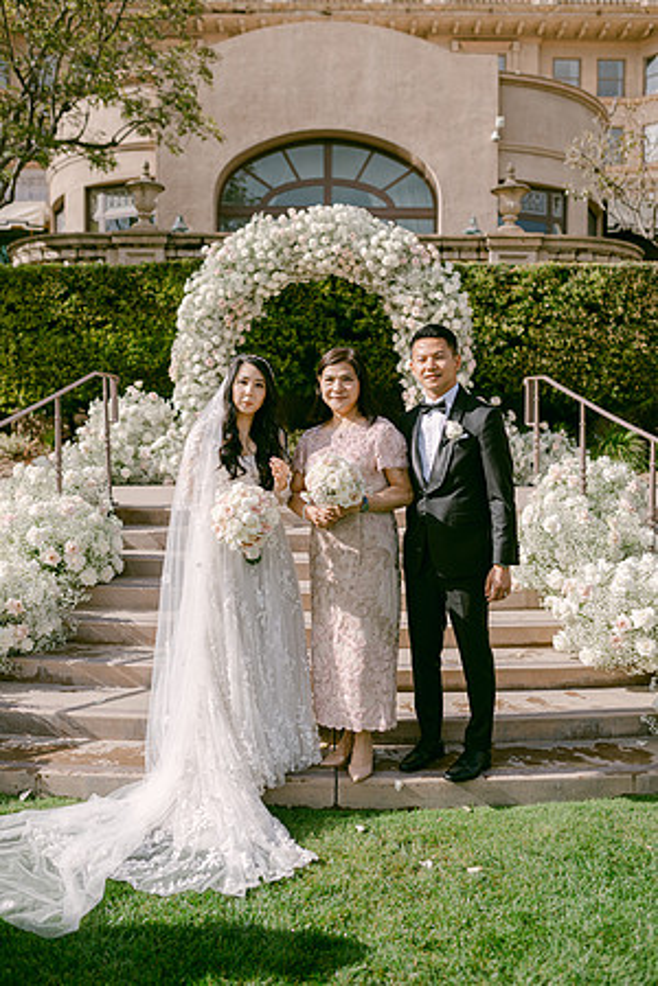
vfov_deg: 54.4
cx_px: 329
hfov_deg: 37.9
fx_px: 960
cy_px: 493
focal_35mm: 35
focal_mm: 35
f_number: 2.8
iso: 100
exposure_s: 1/4000
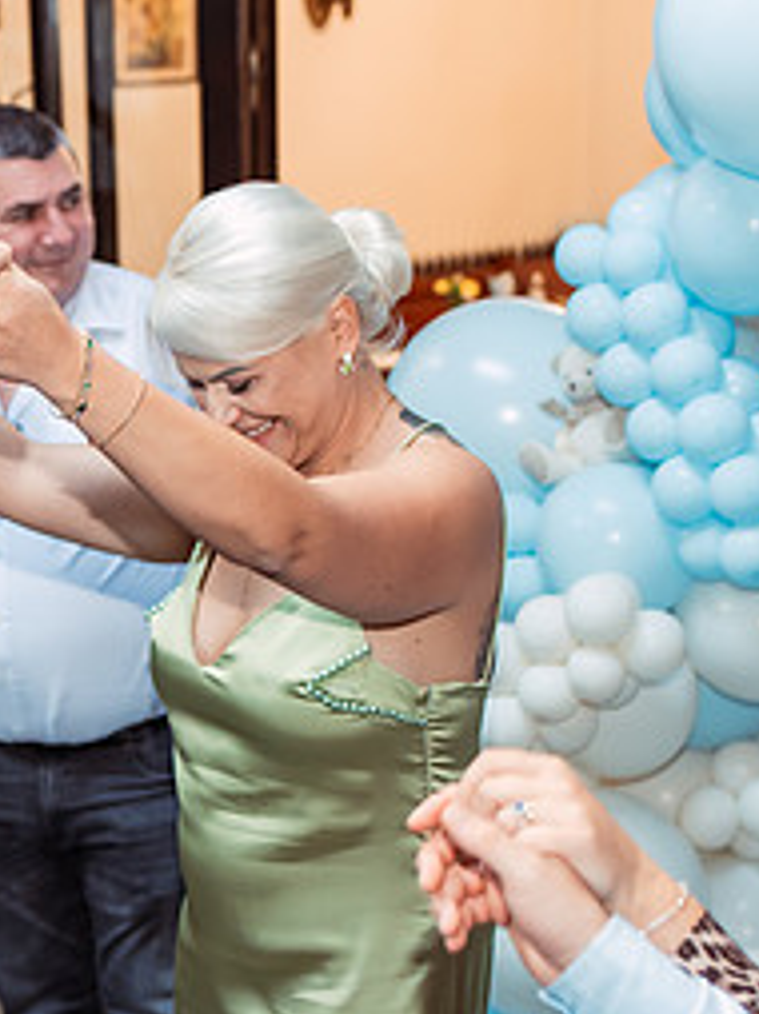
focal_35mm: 77
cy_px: 737
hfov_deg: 18.7
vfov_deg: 25.1
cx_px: 20
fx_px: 2255
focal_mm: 35
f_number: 2.8
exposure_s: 1/200
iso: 1000
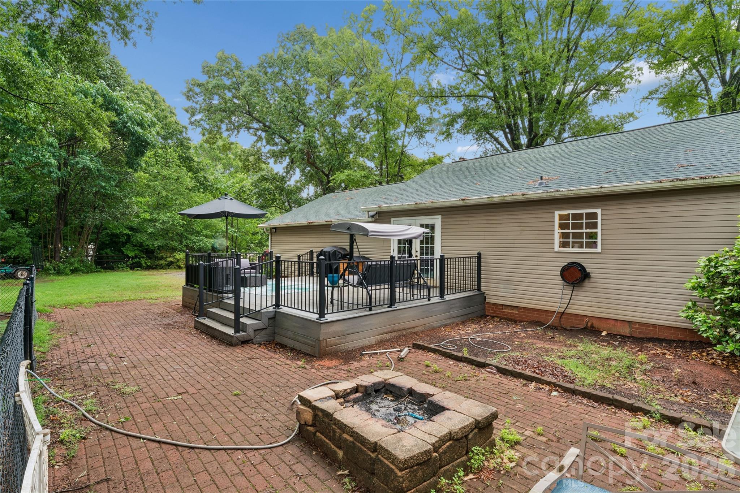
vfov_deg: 67.7
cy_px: 246
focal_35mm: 18
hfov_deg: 90.3
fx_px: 368
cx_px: 370
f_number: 22
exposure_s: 1/1.25
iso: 100
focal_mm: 17.9
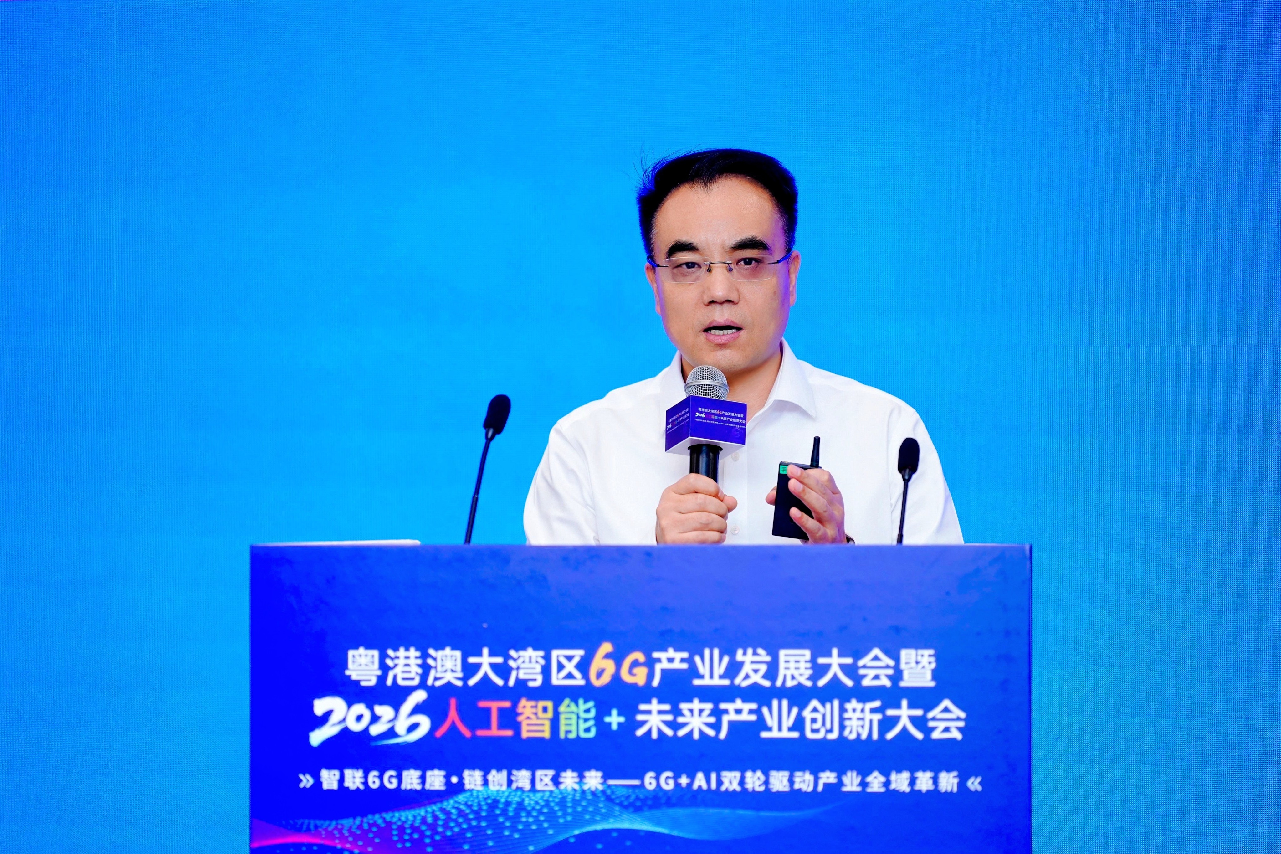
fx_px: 4945
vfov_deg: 9.9
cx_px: 640
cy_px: 427
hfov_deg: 14.8
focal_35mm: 139
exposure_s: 1/250
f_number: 2.8
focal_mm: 139
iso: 800
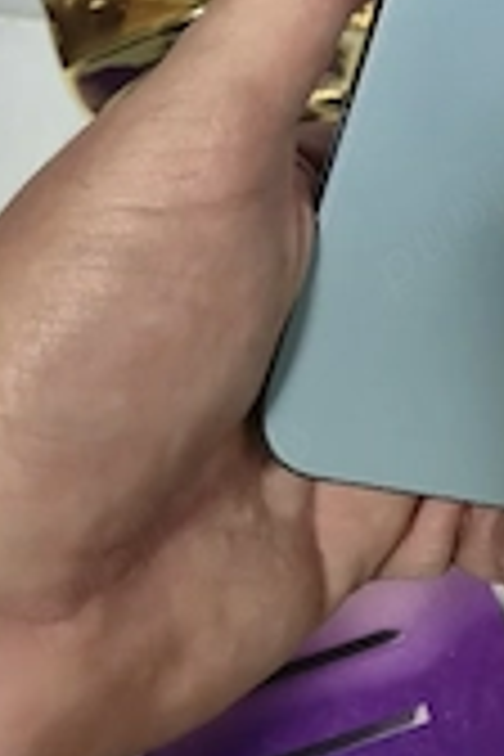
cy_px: -117
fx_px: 1197
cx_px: 608
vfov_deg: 30.5
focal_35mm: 57
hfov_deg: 22.0
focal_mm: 5.4
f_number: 1.8
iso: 400
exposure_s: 1/50.3
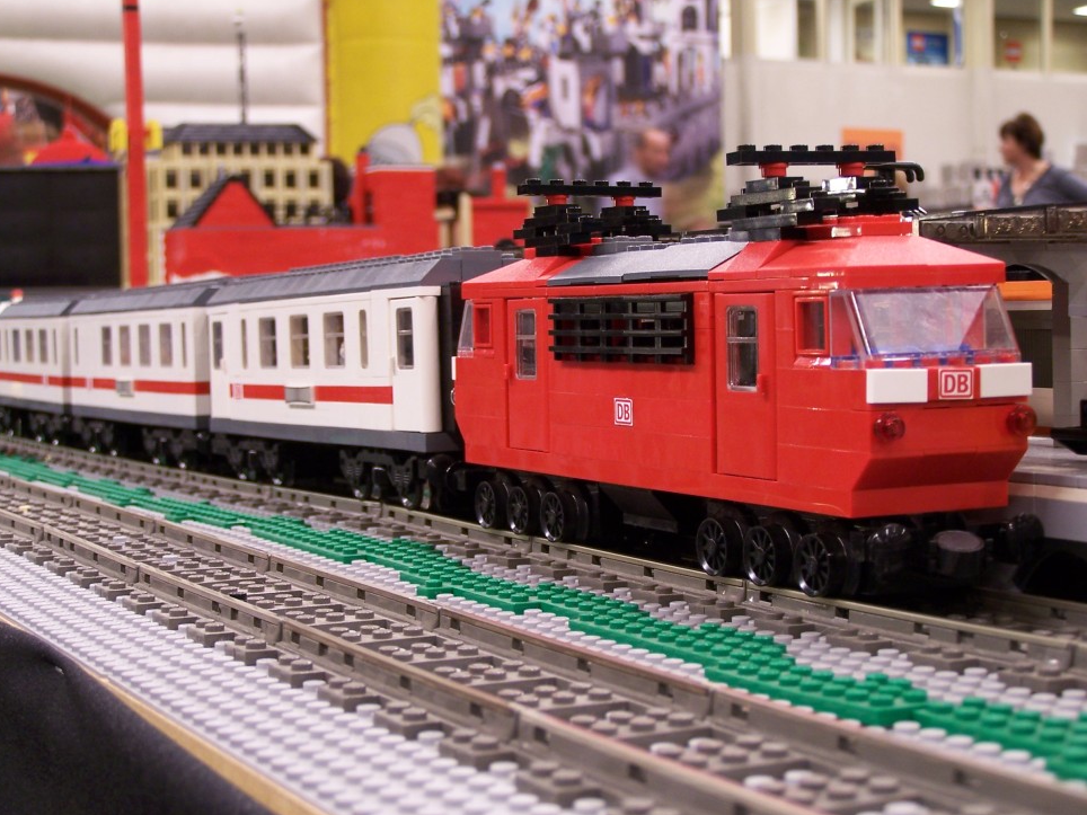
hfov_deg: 28.6
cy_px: 405
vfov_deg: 21.6
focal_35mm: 68
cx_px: 546
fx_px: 2135
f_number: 3.2
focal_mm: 10.7
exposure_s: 1/2
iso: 80
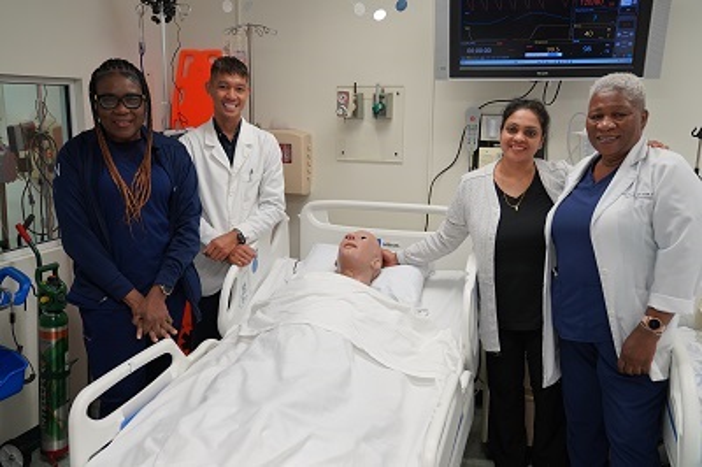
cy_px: 234
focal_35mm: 35
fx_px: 682
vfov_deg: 37.8
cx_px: 351
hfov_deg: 54.5
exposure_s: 1/160
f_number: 4
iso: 800
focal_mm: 35
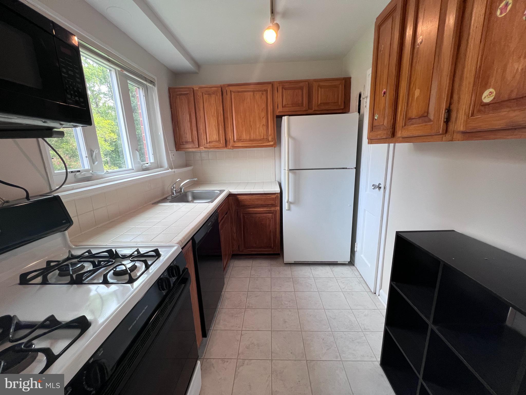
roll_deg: +2.2
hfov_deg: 106.2
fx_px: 198
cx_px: 263
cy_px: 198
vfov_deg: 89.9
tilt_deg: -12.5
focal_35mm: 13
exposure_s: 1/120
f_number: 1.8
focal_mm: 1.57
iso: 160
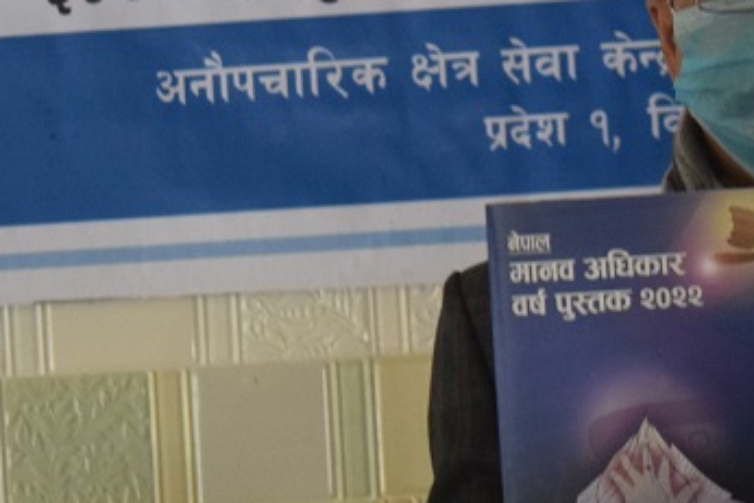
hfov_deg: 8.6
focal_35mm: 238
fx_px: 4996
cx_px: 401
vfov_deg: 5.8
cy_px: 86
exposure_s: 1/60
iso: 2500
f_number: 5.6
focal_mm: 55
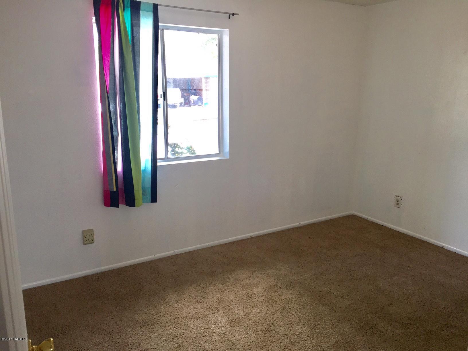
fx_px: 392
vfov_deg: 48.2
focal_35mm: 29
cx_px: 234
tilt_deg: -12.2
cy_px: 176
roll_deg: -1.4
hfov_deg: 61.7
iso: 50
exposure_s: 1/120
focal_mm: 4.15
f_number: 2.2
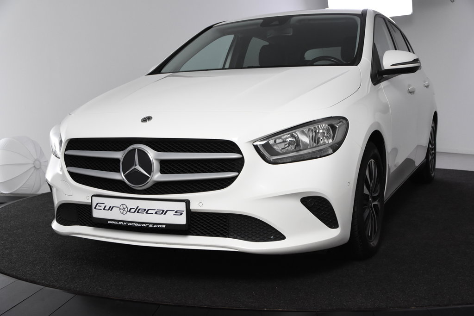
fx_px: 612
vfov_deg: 29.0
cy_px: 158
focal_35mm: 46
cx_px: 237
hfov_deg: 42.3
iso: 1600
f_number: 6.3
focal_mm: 31
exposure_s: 1/160
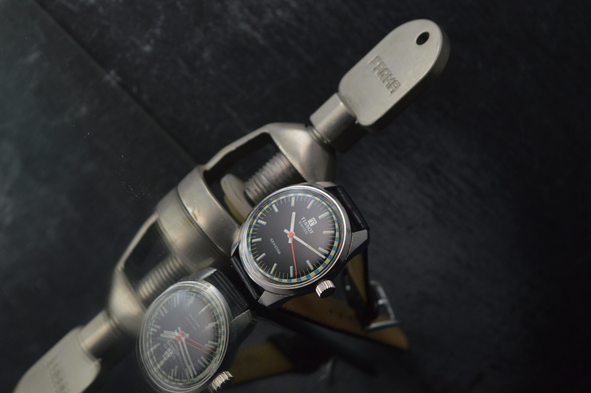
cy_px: 196
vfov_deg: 16.5
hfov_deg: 24.6
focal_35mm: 82
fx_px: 1353
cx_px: 296
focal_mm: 55
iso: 800
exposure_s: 1/160
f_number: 6.3
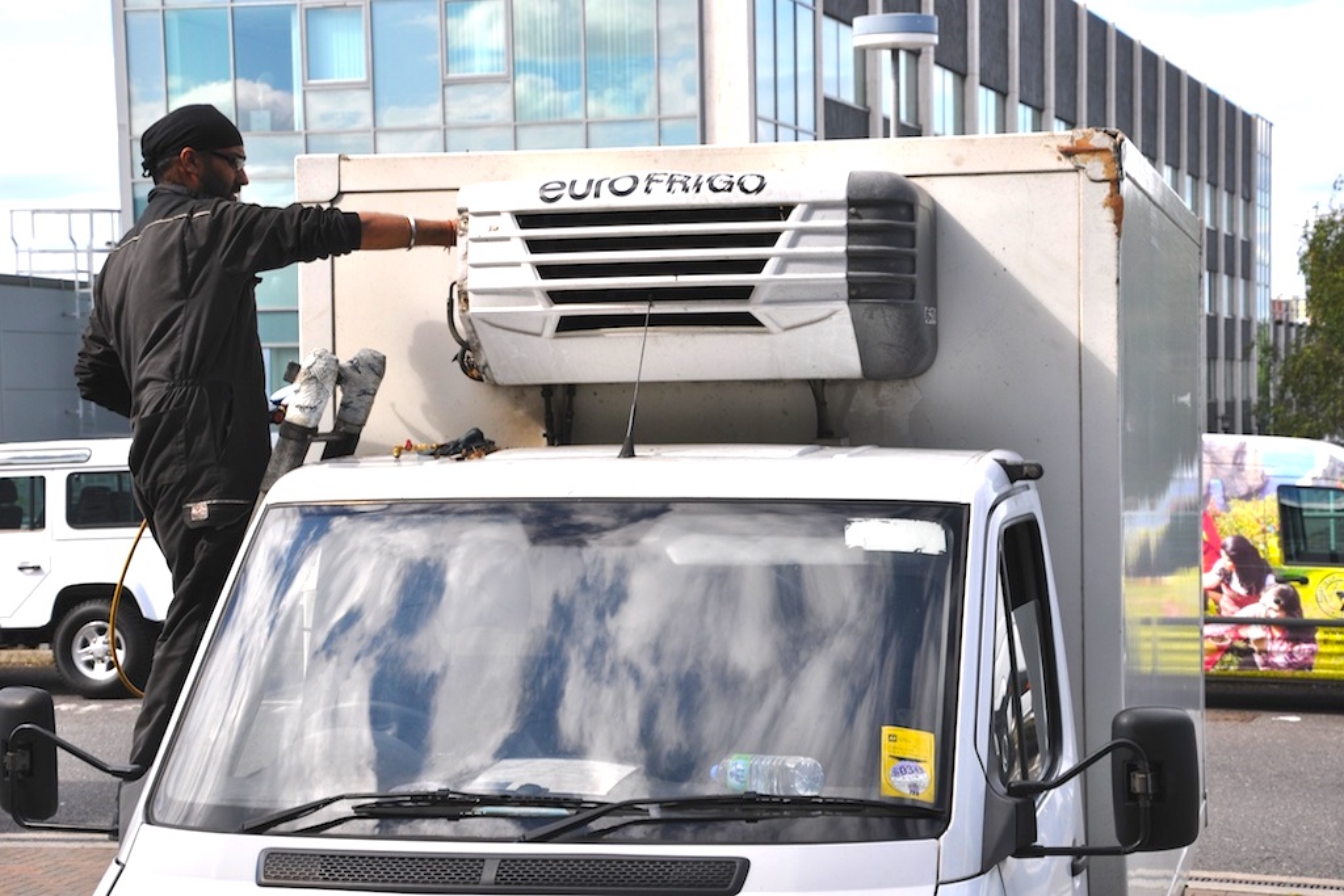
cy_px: 448
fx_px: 2800
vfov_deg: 18.2
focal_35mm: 75
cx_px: 672
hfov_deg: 27.0
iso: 200
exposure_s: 1/320
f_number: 9
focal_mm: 50
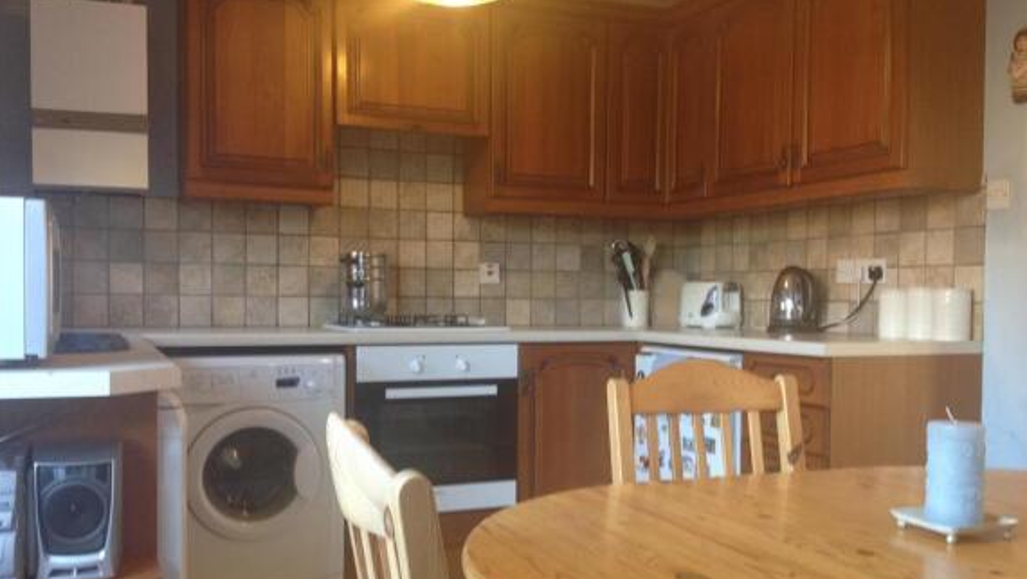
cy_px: 331
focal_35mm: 39
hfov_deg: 51.6
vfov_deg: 30.4
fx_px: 1062
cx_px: 520
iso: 100
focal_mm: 4.28
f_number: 2.4
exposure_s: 1/20
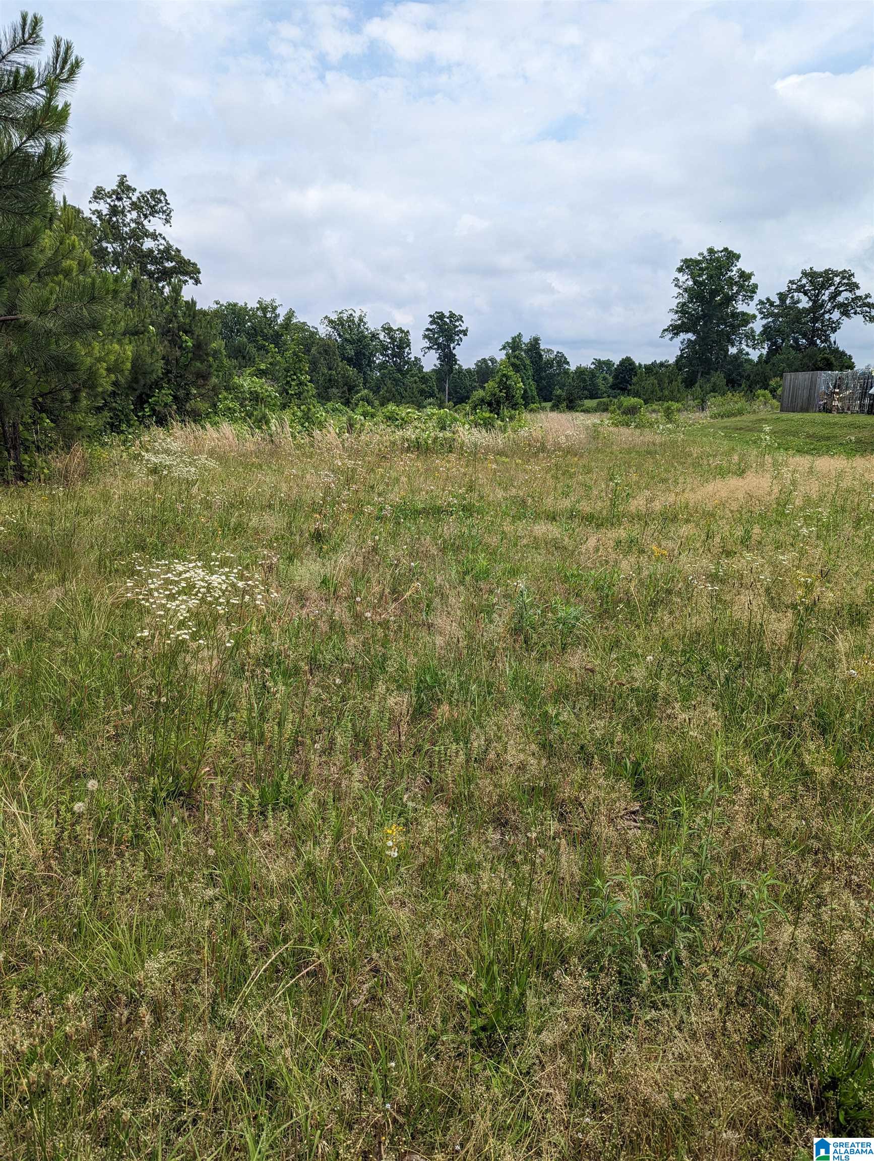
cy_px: 580
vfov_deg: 71.5
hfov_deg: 56.9
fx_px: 806
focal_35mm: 24
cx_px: 437
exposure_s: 1/2513
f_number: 1.85
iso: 45
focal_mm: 6.81
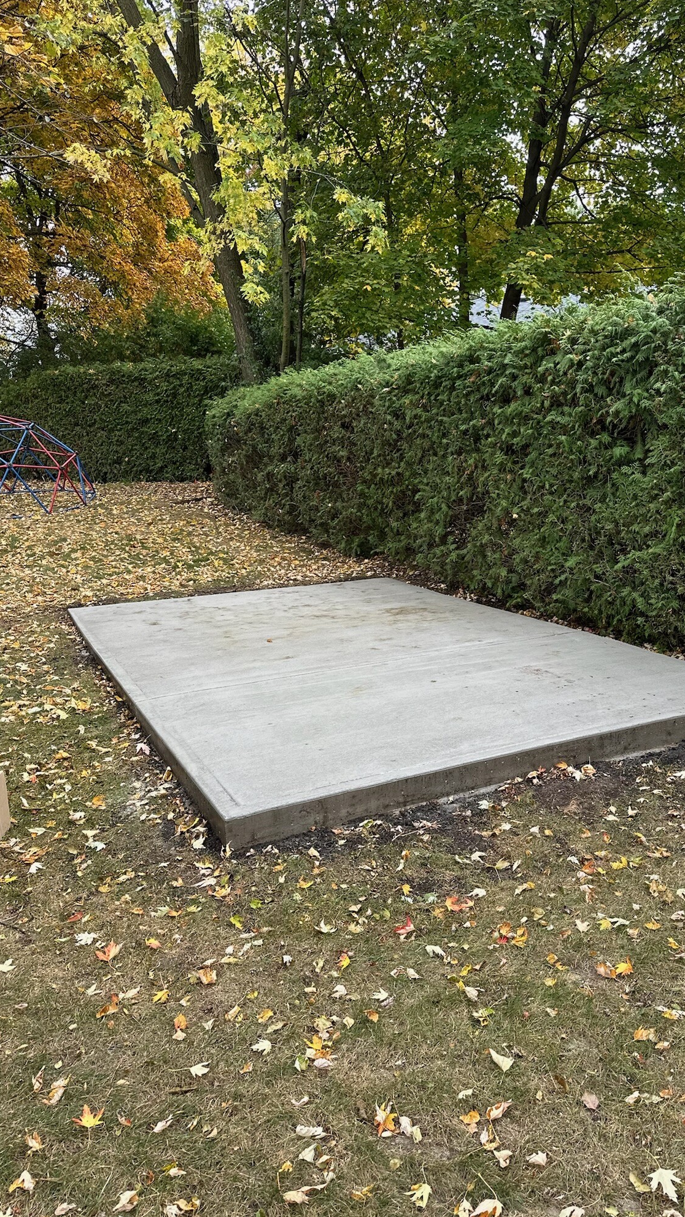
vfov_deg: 69.9
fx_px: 872
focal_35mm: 27
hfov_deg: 42.4
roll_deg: +2.0
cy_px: 616
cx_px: 449
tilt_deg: -10.5
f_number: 1.78
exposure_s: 1/172
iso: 64
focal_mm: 6.86
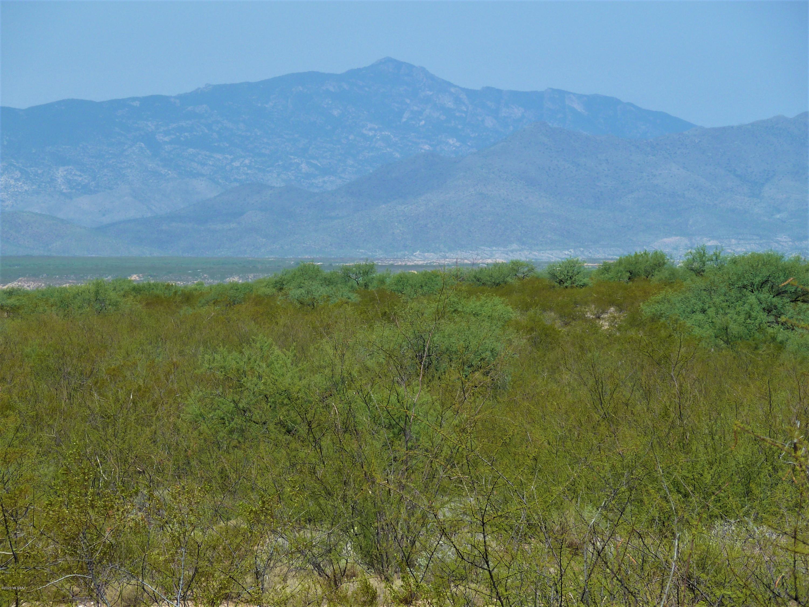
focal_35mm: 158
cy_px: 304
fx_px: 3693
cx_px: 404
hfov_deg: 12.5
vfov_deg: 9.4
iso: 80
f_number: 5.6
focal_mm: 25.9
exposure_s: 1/400
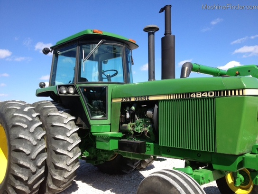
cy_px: 97
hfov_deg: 52.6
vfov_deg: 40.7
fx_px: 261
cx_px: 129
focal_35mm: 35
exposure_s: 1/1062
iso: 50
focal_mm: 4.28
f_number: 2.4
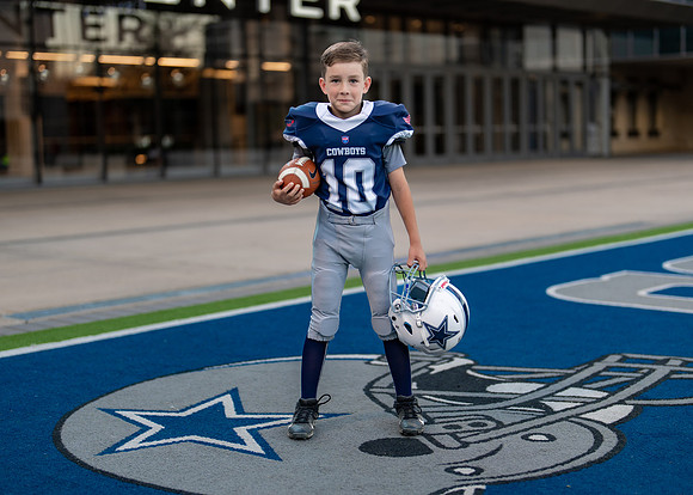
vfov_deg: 23.7
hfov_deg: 32.8
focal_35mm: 60
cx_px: 353
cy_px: 260
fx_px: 1178
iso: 160
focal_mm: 50
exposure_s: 1/400
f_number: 1.2
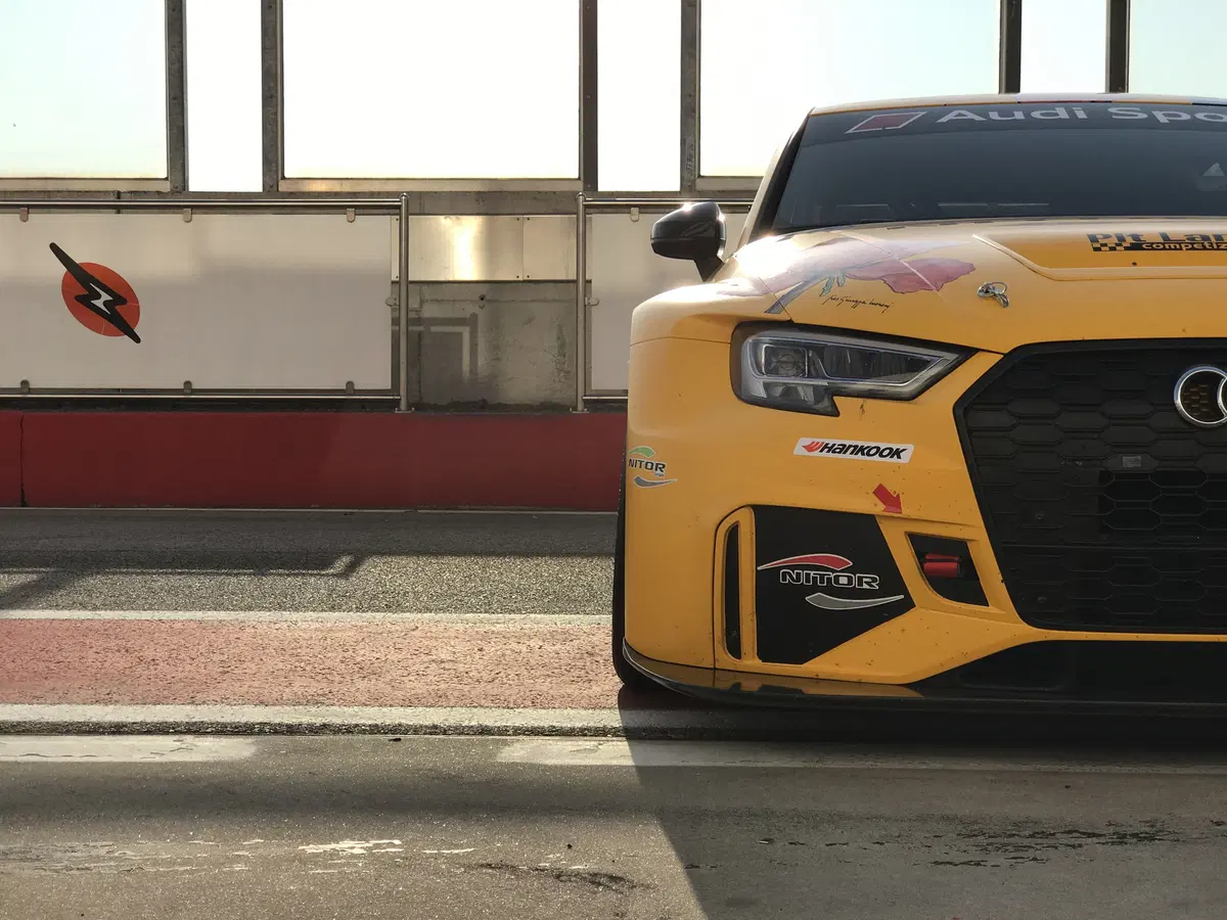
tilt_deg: -2.4
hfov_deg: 33.8
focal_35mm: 57
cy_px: 460
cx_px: 614
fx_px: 2020
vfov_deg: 25.7
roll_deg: +0.3
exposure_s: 1/1312
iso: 20
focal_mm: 6.6
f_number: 2.8
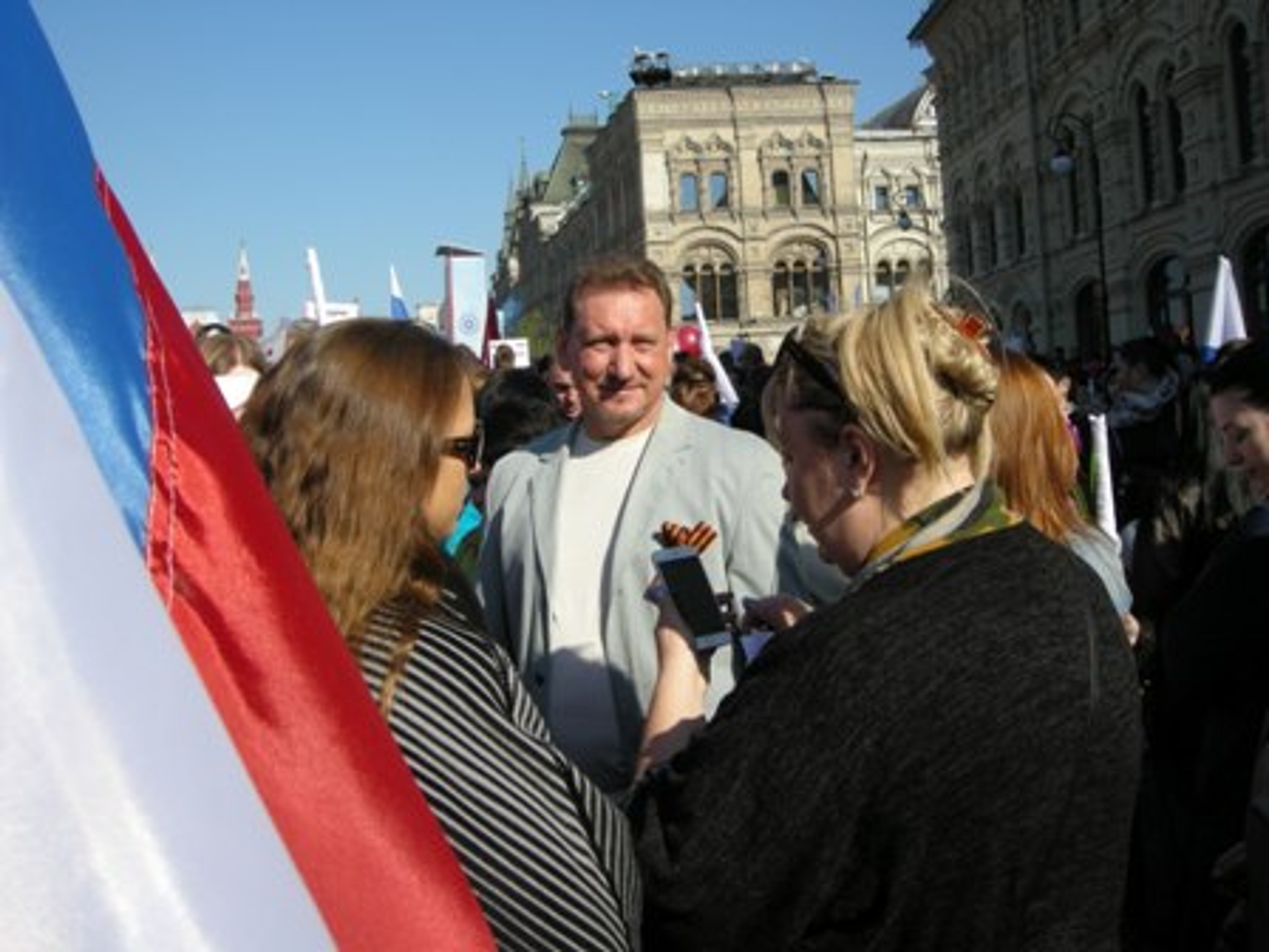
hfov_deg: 51.4
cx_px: 634
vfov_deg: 39.7
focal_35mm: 36
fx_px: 1320
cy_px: 476
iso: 64
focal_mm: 7.5
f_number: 6.1
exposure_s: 1/240
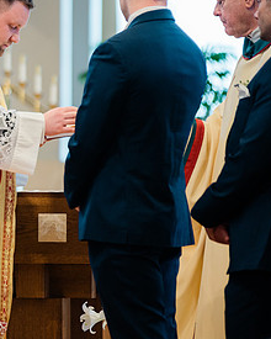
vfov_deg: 4.7
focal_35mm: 411
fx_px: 4121
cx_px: -74
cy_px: 125
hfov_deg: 3.8
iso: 1000
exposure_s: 1/250
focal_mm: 200
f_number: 2.8
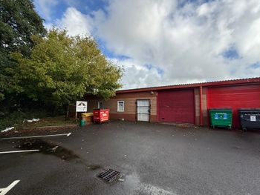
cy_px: 99
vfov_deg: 78.2
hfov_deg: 94.4
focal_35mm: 16
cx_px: 134
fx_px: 120
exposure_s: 1/985
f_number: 2.2
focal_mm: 2.22
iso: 50
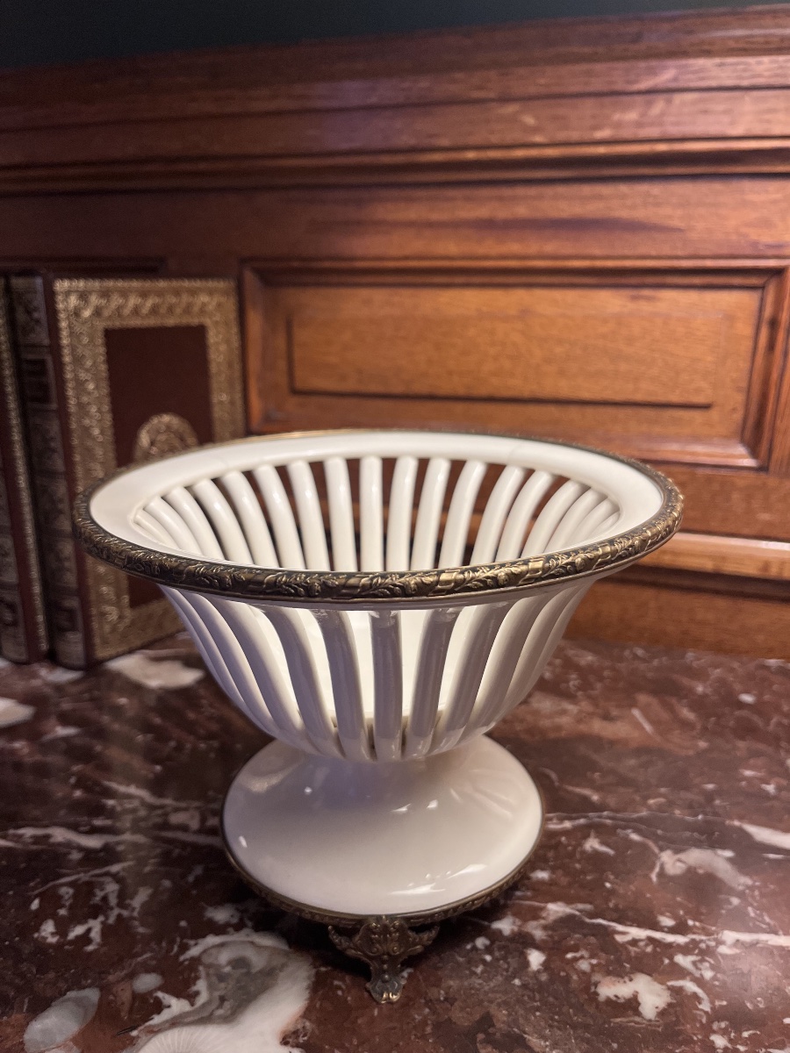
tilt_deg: -18.1
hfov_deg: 53.1
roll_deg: +0.3
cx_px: 395
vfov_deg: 67.3
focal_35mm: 26
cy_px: 526
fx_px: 791
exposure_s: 1/100
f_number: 1.6
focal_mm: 5.1
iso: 125
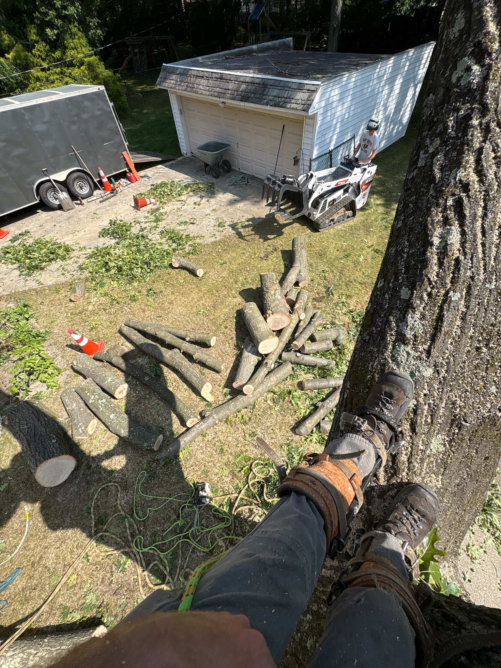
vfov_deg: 102.1
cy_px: 334
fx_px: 270
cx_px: 250
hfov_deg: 85.7
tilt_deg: -51.7
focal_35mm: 14
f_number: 2.2
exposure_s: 1/1395
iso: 50
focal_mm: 2.22
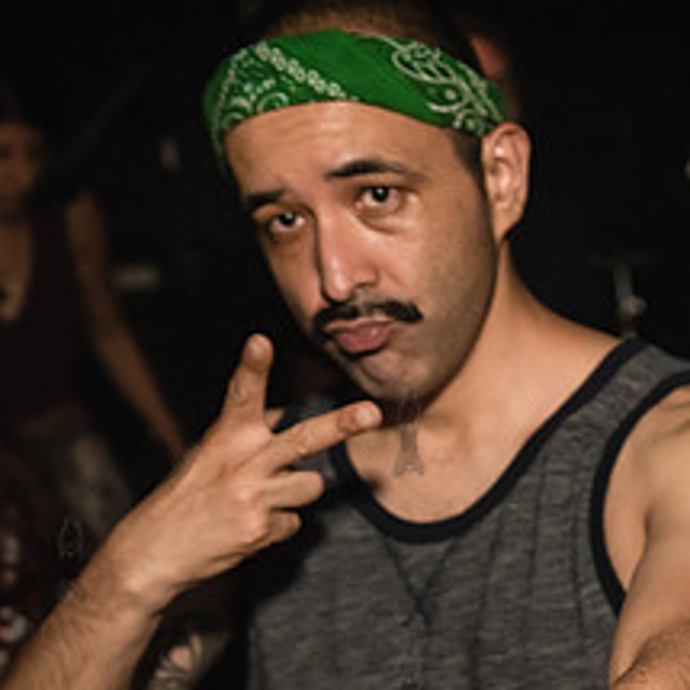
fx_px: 2165
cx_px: 749
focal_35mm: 96
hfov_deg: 17.5
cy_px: 684
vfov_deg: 17.7
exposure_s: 1/250
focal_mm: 36
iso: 2000
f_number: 3.5
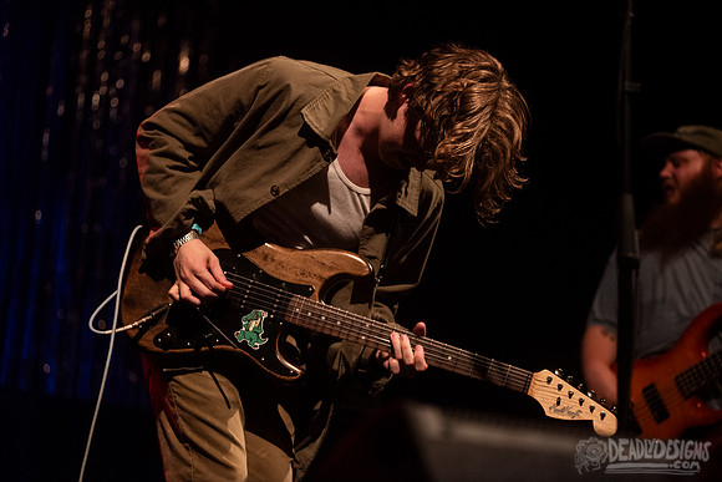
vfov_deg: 17.1
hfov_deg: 25.4
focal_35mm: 80
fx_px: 1605
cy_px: 241
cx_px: 361
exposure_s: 1/200
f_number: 3.2
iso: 2500
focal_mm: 80
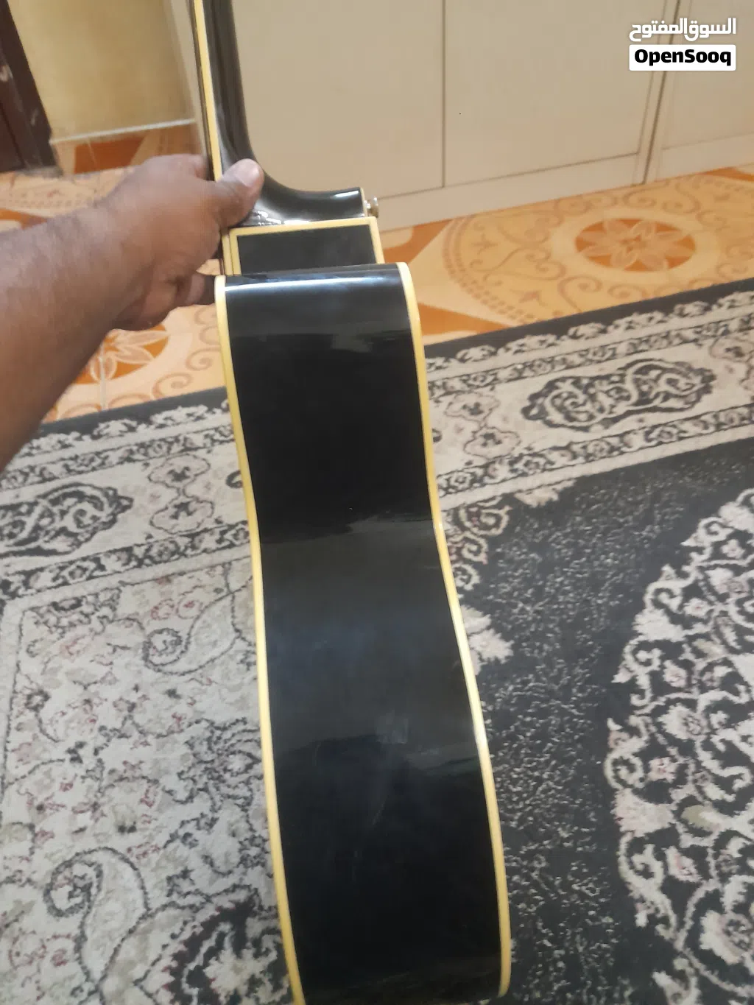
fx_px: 726
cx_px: 377
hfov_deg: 54.9
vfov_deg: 69.4
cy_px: 502
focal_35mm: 25
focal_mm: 4.6
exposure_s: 1/20
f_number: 2
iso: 800
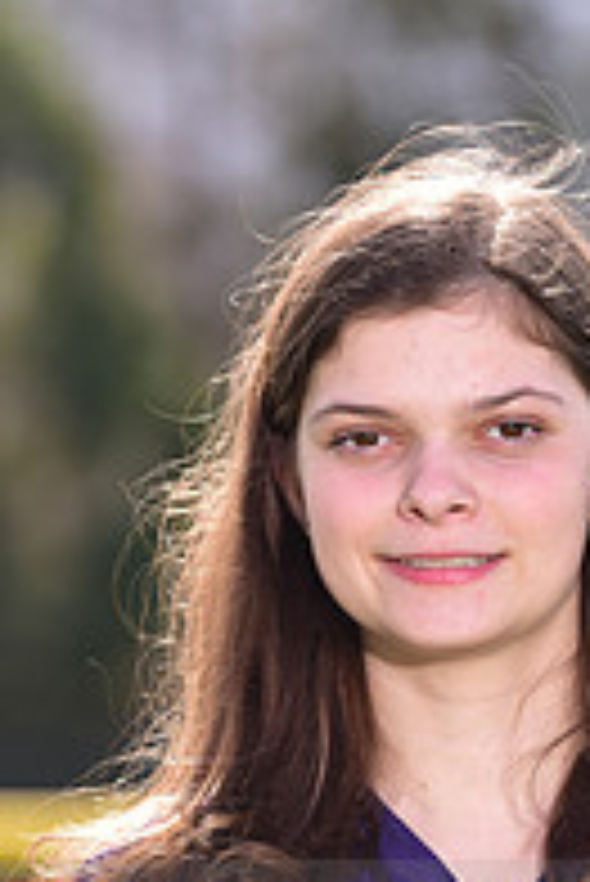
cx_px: 475
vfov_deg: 3.5
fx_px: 14551
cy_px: 922
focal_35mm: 593
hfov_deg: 2.3
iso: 100
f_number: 5.6
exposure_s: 1/250
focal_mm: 200
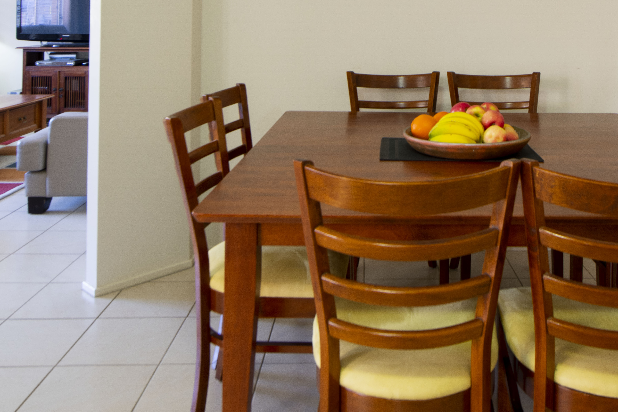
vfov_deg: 32.8
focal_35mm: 38
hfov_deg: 50.3
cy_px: 22
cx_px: 373
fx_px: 652
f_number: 11
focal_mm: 20
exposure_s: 1.6
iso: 160
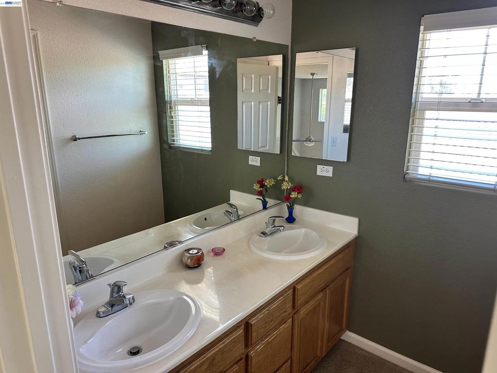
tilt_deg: -14.5
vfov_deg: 56.8
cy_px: 186
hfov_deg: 71.6
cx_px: 248
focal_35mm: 24
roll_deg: +0.2
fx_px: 345
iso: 200
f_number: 1.78
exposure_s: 1/120
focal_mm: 6.86
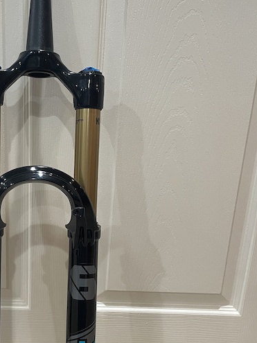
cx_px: 63
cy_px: 198
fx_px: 416
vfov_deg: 44.7
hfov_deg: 33.6
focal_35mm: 42
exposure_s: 1/60
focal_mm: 4.2
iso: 200
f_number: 1.6
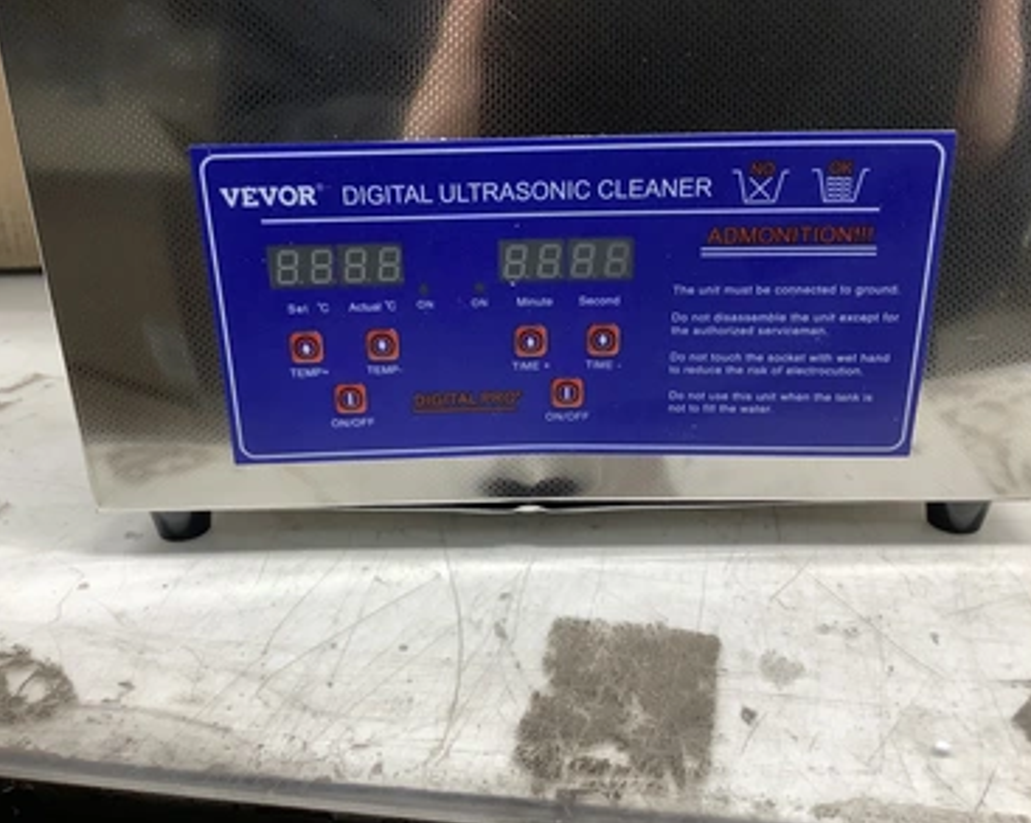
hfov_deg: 54.3
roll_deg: +1.1
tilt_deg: -25.1
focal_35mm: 33
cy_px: 419
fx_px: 1006
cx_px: 506
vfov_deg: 44.5
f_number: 2.4
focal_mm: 3.3
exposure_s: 1/60
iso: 80
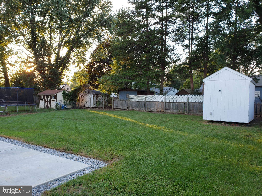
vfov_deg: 53.1
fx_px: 197
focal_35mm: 26
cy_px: 98
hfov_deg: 67.3
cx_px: 131
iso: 80
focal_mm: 4.3
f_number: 2.4
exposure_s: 1/120
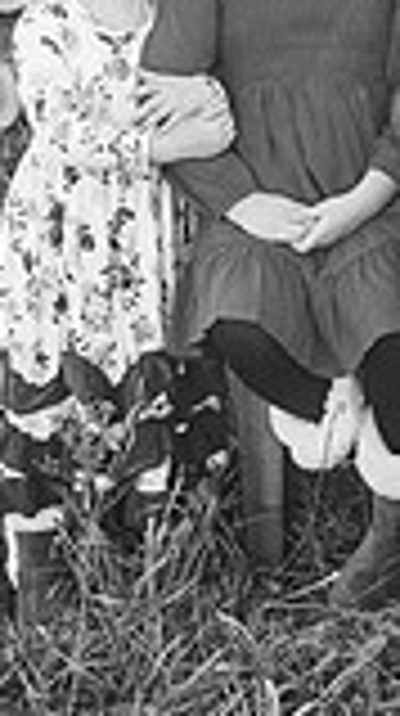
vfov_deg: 17.7
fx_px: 2271
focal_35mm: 120
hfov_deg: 9.7
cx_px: 655
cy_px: 154
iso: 400
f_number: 4
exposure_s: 1/1000
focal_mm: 29
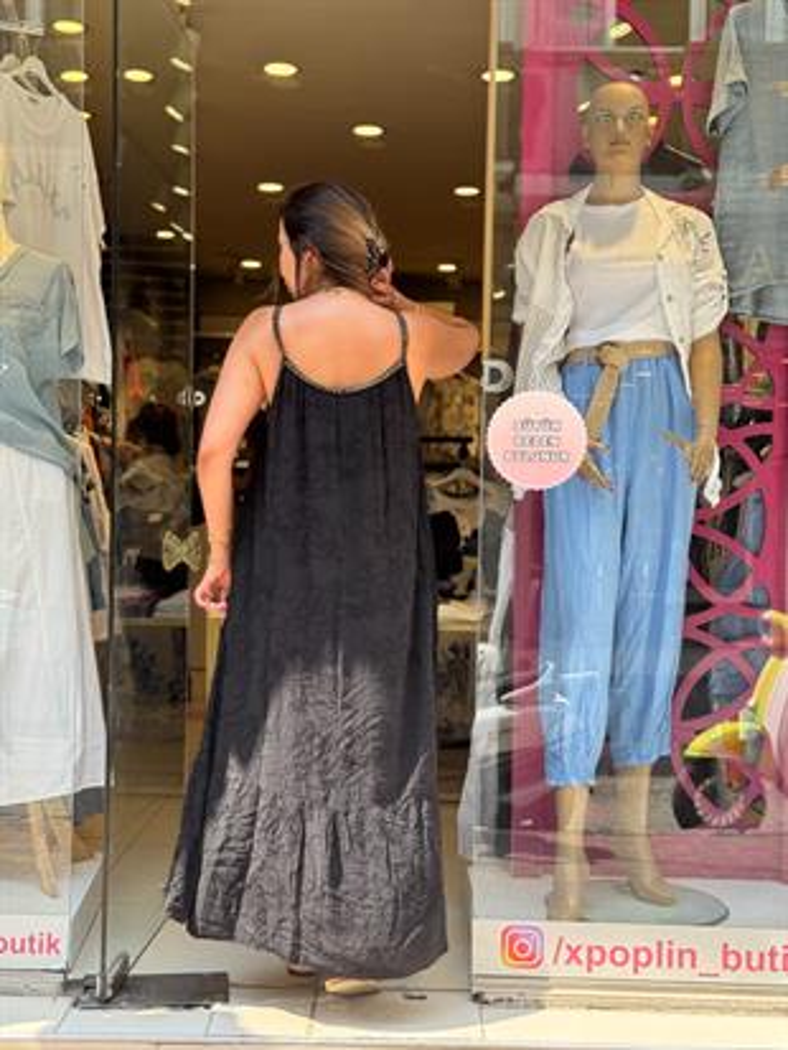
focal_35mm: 48
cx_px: 394
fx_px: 1456
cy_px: 525
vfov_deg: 39.6
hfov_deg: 30.3
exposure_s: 1/439
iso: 64
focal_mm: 6.76
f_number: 1.78
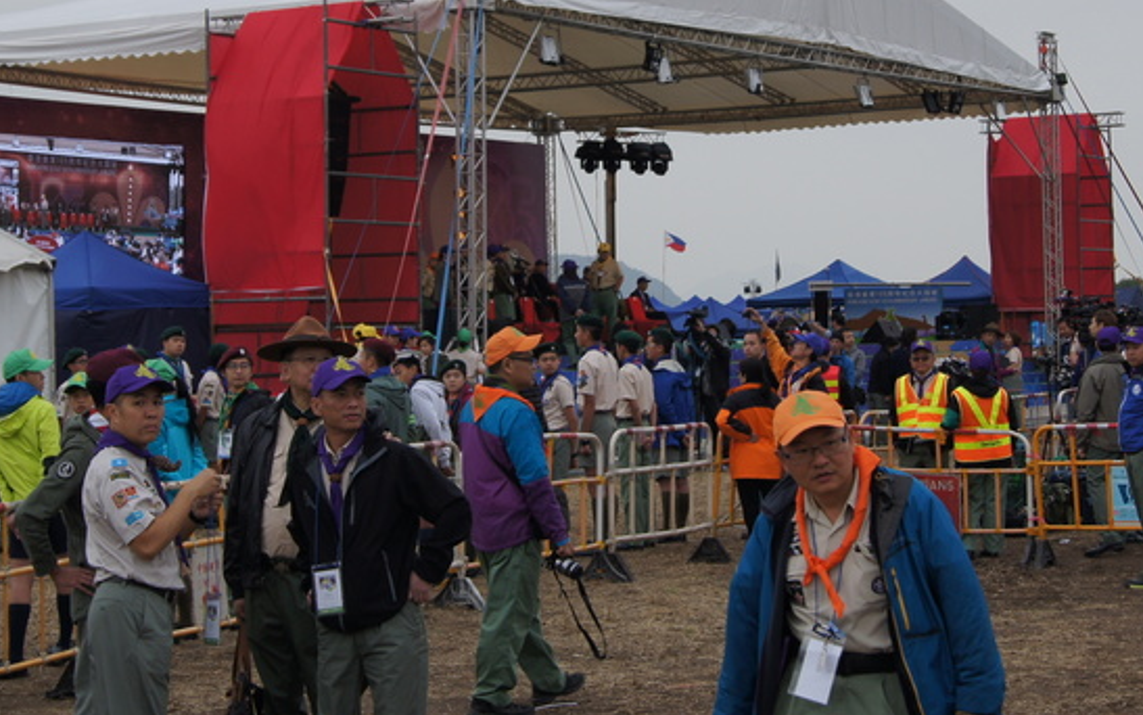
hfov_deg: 25.8
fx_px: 2492
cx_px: 612
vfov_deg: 16.2
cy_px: 187
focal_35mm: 80
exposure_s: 1/125
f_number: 7.1
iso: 100
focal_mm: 28
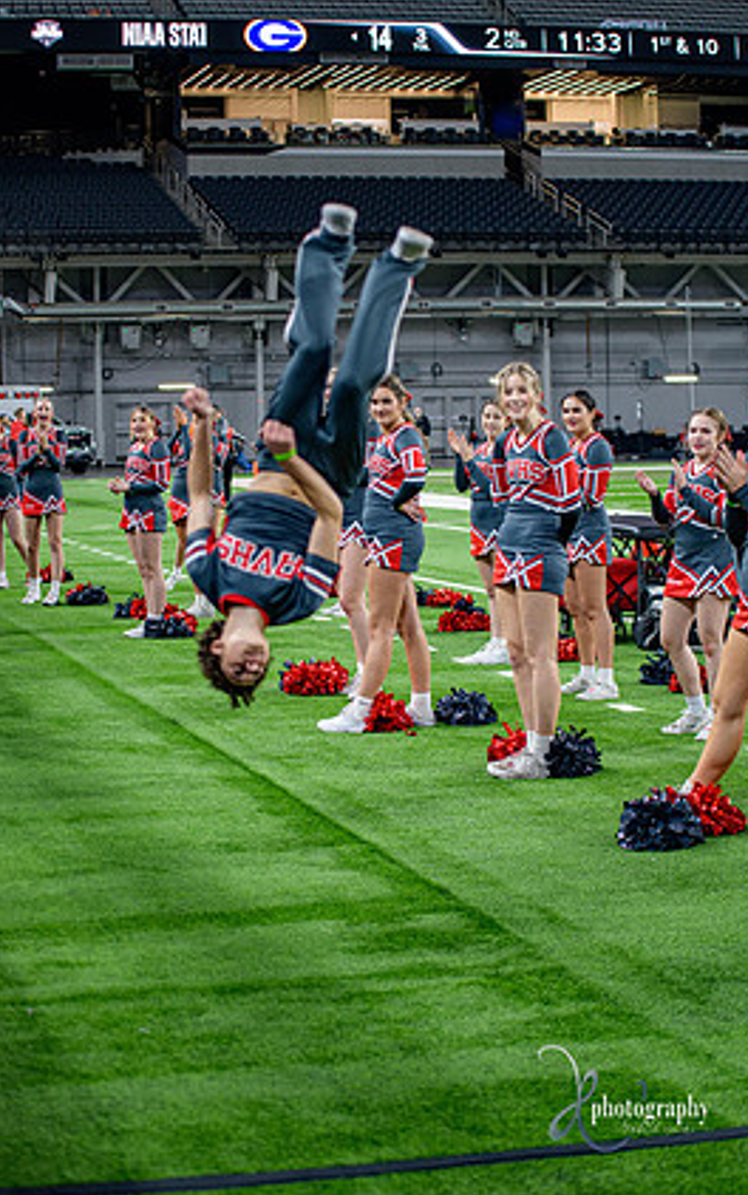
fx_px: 2477
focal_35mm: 76
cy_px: 569
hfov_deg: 17.2
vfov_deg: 27.1
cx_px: 348
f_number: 2.8
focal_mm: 70
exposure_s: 1/400
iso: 1000
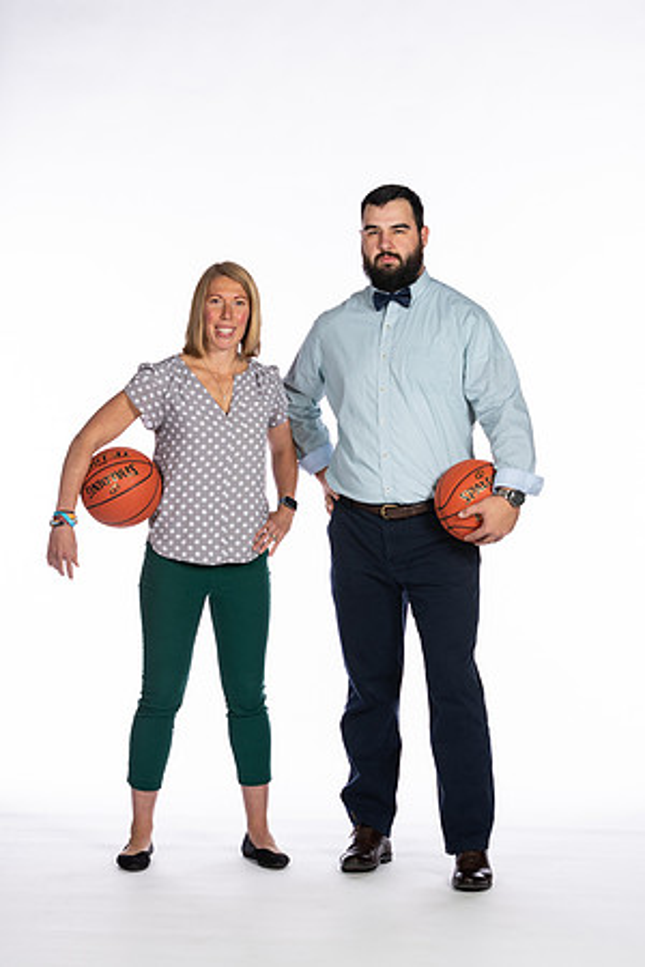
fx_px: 2822
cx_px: 322
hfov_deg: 13.0
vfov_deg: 19.5
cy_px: 484
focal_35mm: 105
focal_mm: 70
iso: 100
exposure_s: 1/100
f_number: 5.6
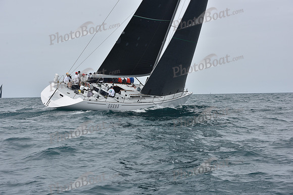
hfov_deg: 28.8
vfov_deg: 19.5
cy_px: 98
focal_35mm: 70
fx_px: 570
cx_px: 146
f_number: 9
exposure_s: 1/800
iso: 250
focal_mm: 70
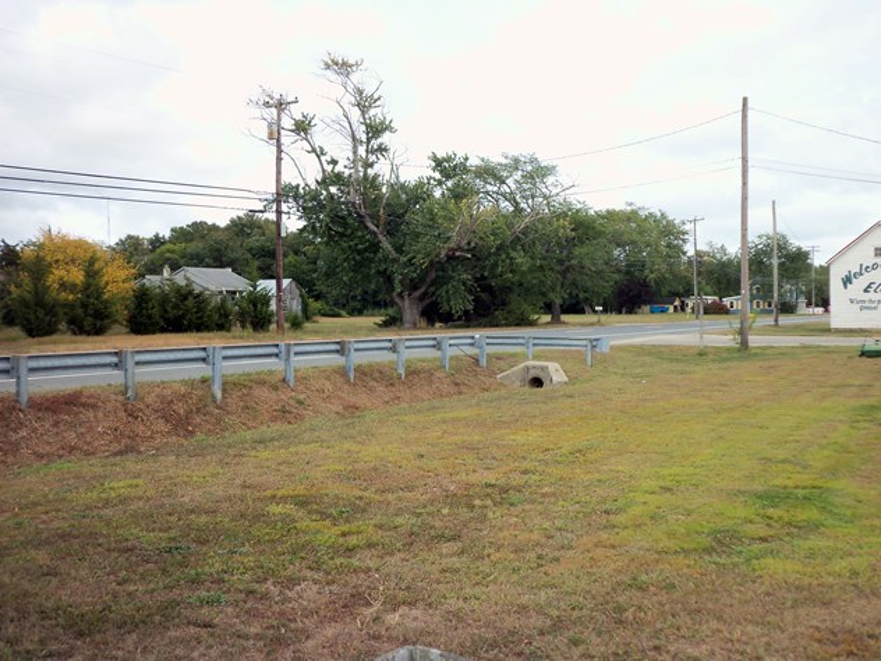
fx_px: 865
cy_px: 330
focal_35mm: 34
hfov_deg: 54.0
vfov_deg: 41.8
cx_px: 440
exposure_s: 1/250
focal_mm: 5.7
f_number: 2.9
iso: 80
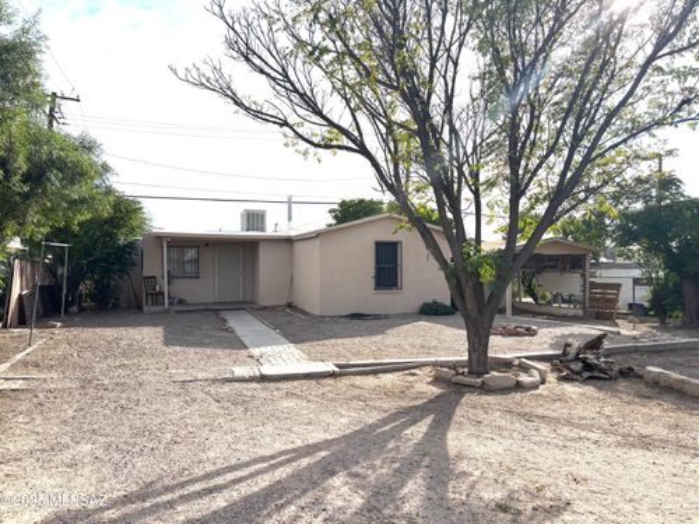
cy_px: 262
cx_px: 350
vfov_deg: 53.1
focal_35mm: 26
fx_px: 525
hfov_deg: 67.3
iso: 50
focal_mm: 5.96
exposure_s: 1/4425
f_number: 1.6
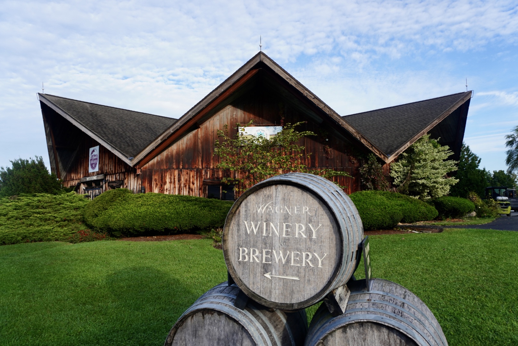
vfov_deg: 53.2
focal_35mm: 24
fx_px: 346
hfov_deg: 73.7
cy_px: 173
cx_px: 259
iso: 100
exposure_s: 1/250
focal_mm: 16
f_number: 5
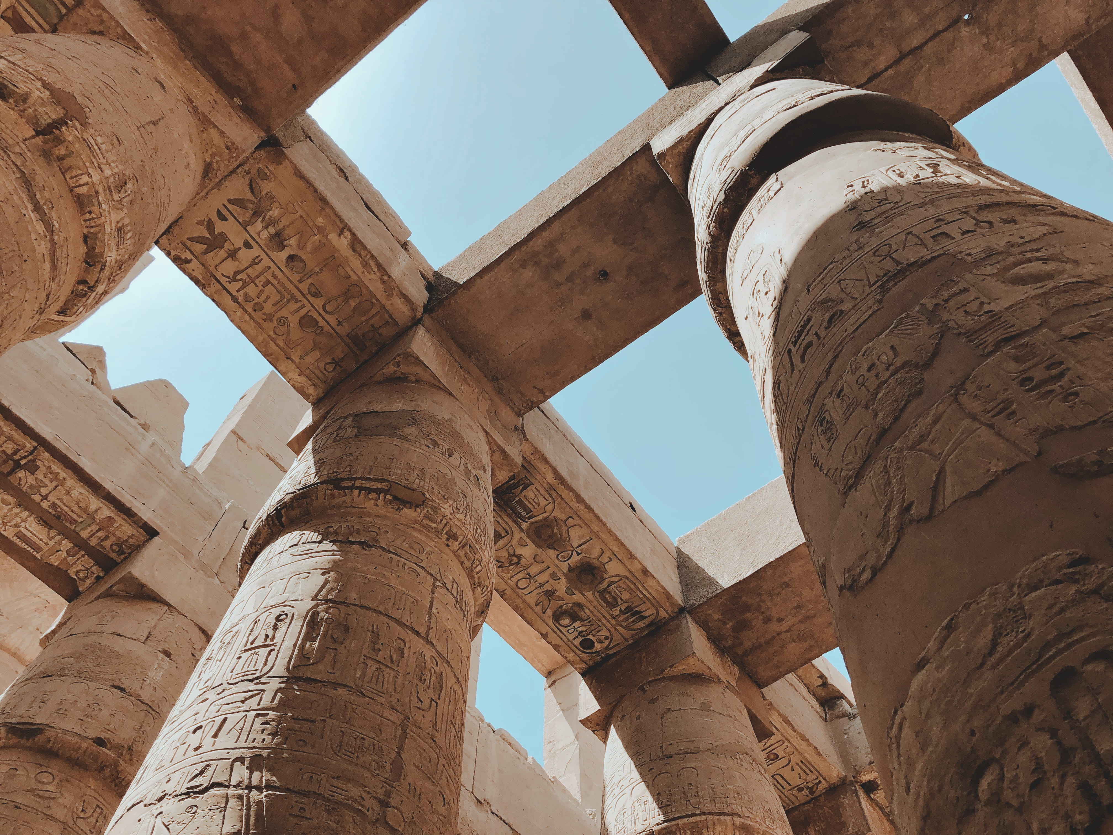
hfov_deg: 63.4
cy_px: 418
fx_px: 900
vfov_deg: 49.7
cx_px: 556
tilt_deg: +61.5
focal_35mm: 28
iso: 20
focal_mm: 3.99
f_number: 1.8
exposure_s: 1/1200
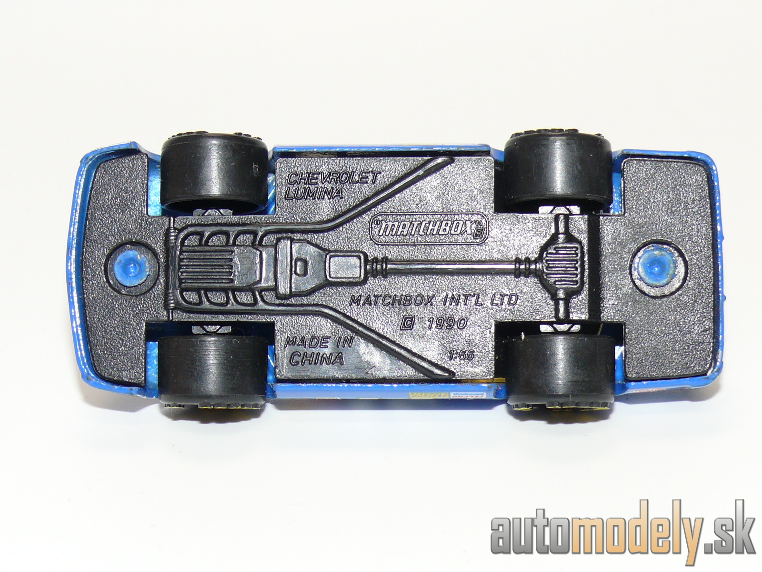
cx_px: 381
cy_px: 286
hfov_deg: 18.7
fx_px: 2311
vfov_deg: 14.1
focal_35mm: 105
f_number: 4
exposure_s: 1/30
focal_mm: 13.7
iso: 100
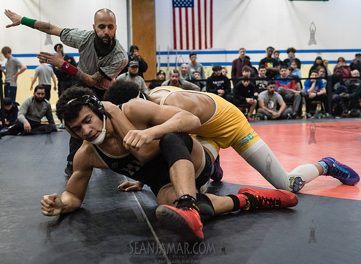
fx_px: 518
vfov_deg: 28.6
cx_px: 151
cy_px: 134
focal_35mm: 50
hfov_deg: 38.3
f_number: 3.2
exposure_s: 1/500
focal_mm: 42
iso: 8000
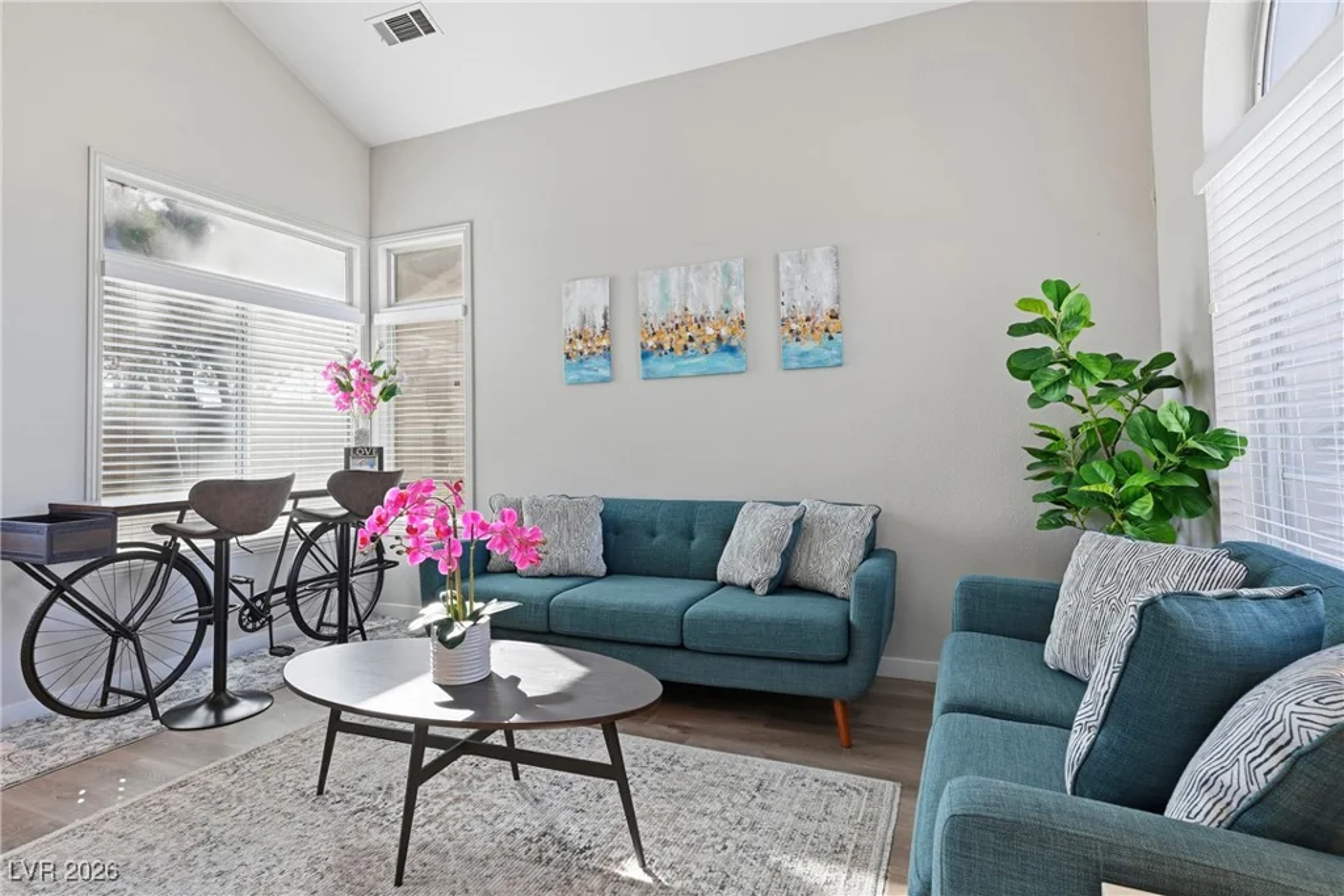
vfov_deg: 70.5
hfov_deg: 93.3
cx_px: 672
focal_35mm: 17
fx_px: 635
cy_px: 448
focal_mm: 17
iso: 500
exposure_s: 1/320
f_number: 9
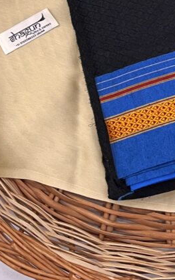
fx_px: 511
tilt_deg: -79.7
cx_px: 184
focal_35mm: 67
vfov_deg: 28.3
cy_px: -14
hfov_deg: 18.8
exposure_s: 1/50
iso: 125
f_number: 1.6
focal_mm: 5.1
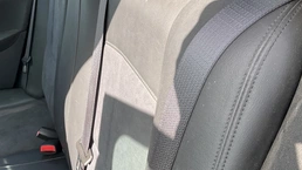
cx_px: 94
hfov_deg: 41.4
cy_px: 91
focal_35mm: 49
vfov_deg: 24.4
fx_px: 392
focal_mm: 3
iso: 16
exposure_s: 1/122
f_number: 1.8
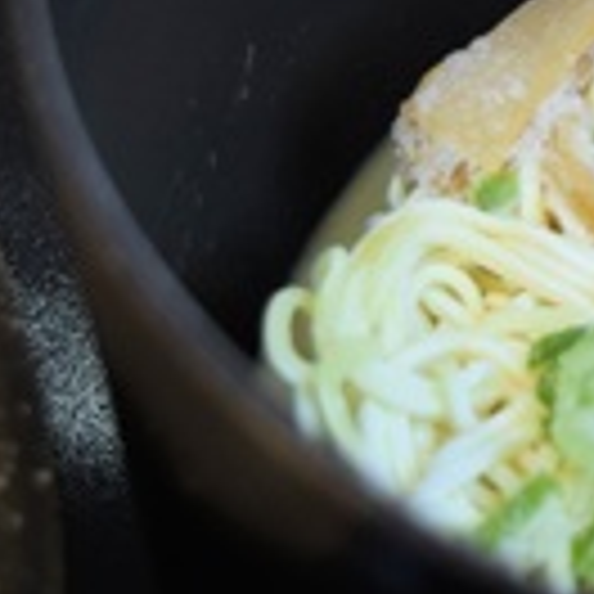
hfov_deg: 9.1
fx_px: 3572
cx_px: 1040
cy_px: 92
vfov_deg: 9.5
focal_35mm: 184
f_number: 4.8
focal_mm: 38
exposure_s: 1/60
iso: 640
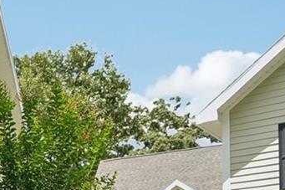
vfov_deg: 16.5
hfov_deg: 19.4
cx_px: -242
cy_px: 290
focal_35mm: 75
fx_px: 593
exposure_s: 1/45
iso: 50
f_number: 8
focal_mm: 16
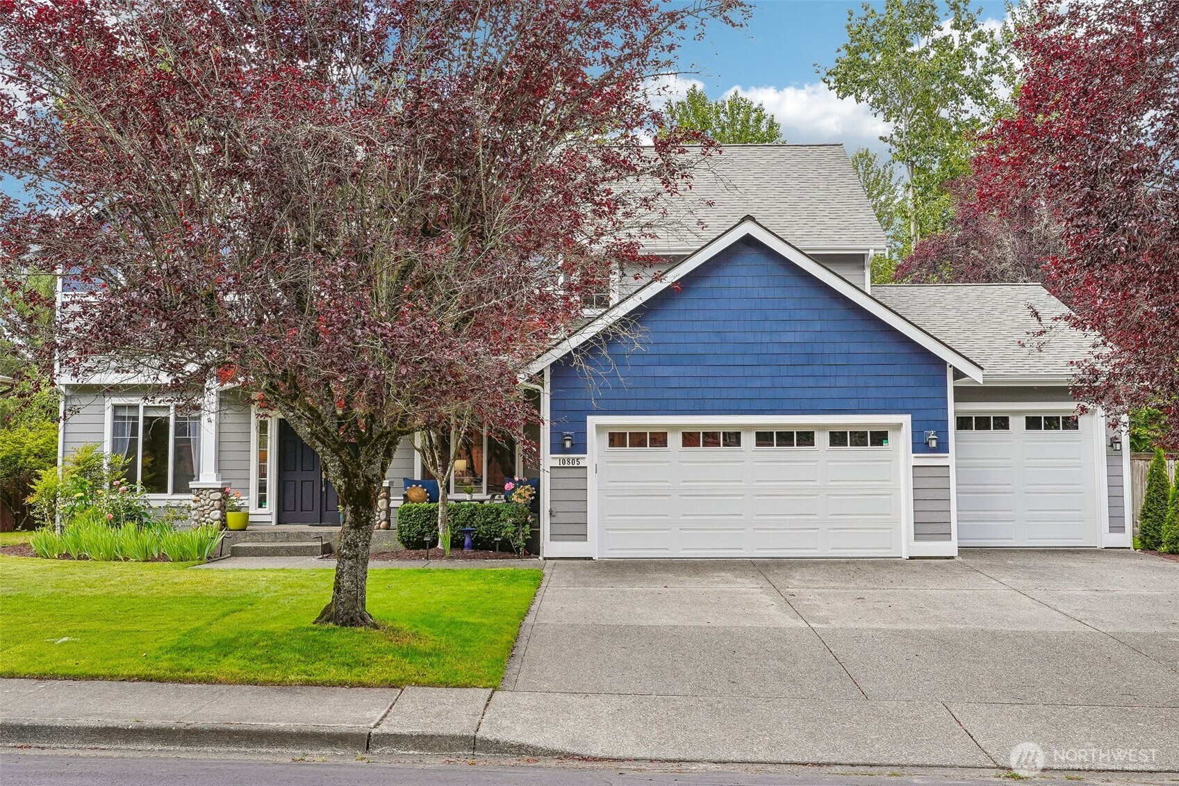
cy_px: 393
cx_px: 590
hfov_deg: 49.6
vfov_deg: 34.2
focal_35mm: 39
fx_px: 1277
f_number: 8
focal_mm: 26
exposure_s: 1/125
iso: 320
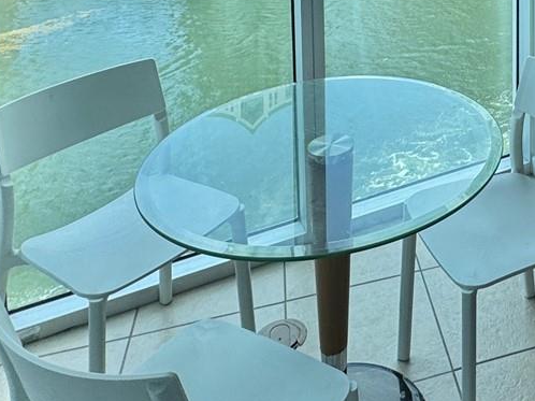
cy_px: -145
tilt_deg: -4.4
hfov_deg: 38.0
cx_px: 520
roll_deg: +0.4
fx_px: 695
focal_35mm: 45
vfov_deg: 26.3
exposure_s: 1/858
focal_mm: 2.22
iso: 50
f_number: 2.2
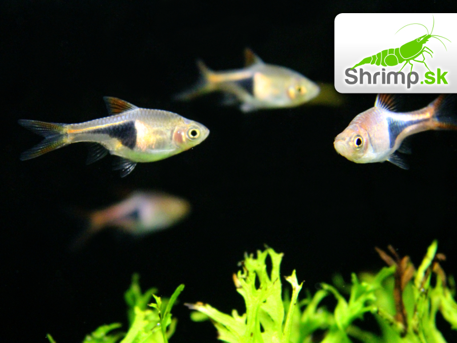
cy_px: 172
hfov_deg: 51.4
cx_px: 228
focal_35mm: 36
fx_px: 475
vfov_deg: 39.7
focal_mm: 6
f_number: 3.2
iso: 80
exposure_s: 1/40
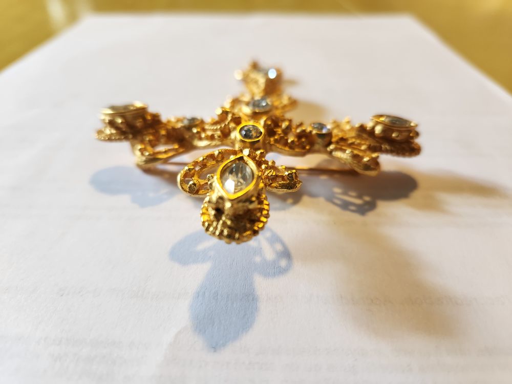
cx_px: 256
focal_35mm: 23
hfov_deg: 73.9
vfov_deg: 58.9
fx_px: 340
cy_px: 192
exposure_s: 1/100
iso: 125
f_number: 1.8
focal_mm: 5.4
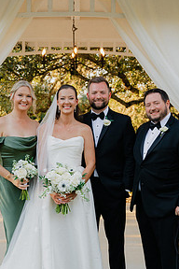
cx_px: 87
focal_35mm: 75
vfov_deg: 26.9
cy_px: 170
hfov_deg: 18.2
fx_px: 559
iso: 400
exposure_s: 1/320
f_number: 4.5
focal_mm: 48
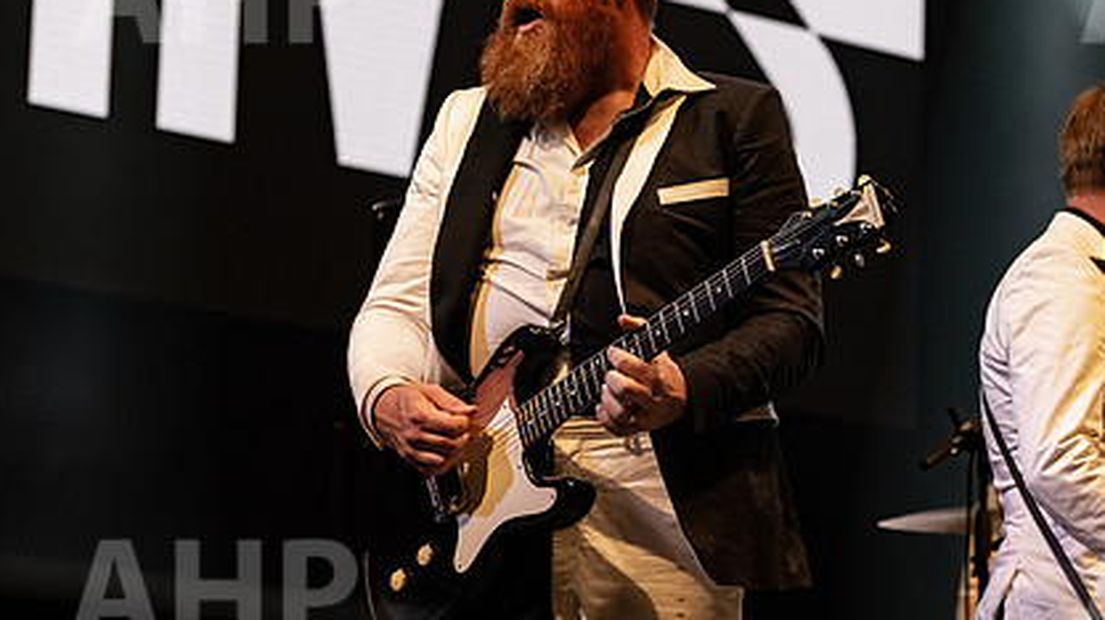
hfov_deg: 13.4
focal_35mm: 161
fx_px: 4715
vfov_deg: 7.5
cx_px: 721
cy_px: 305
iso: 3200
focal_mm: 98
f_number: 4.5
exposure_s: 1/800
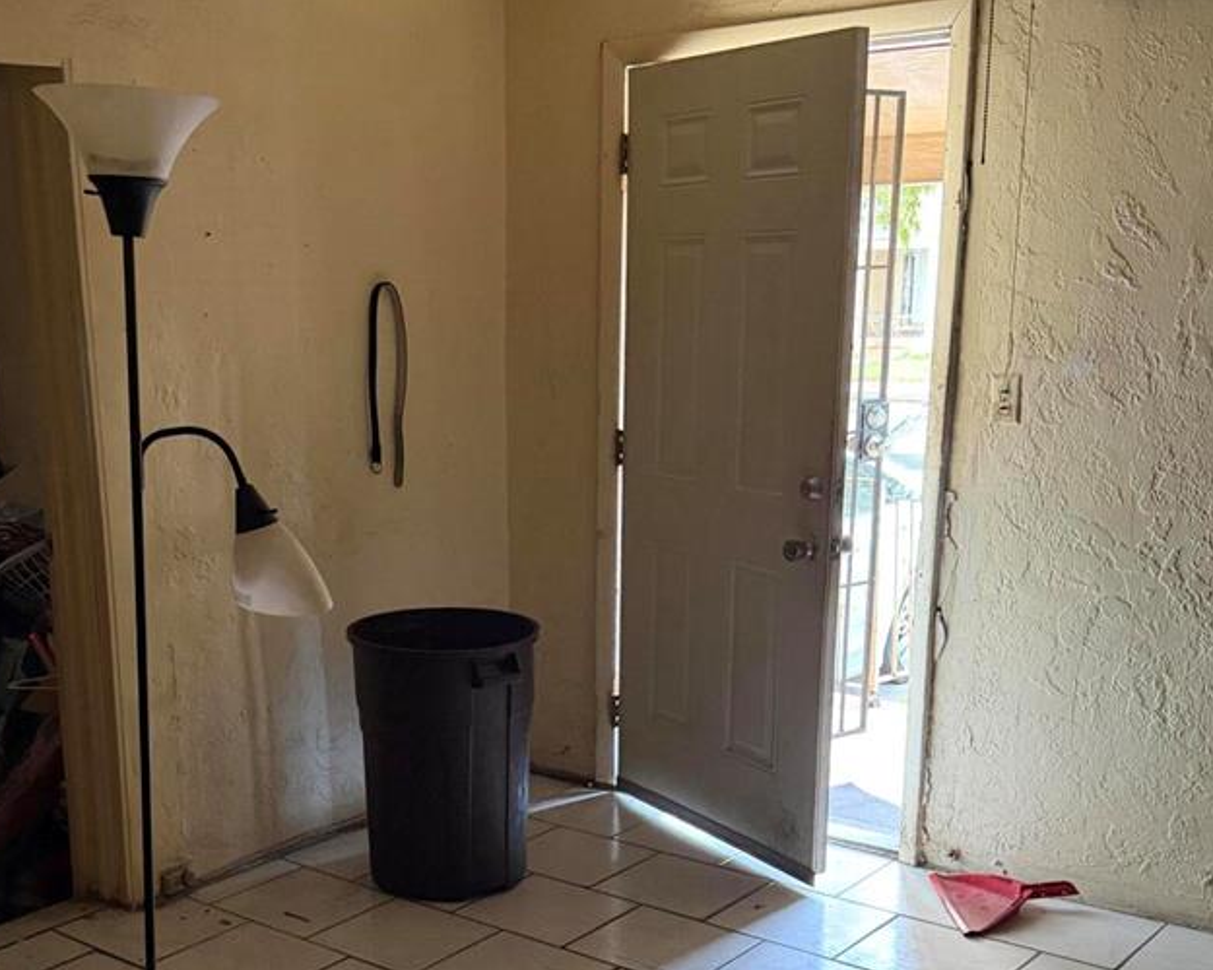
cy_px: 710
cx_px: 444
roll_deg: +2.3
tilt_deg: -14.9
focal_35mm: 45
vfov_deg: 32.9
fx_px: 1616
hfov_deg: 40.8
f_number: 1.78
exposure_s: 1/49
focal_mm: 6.76
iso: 800
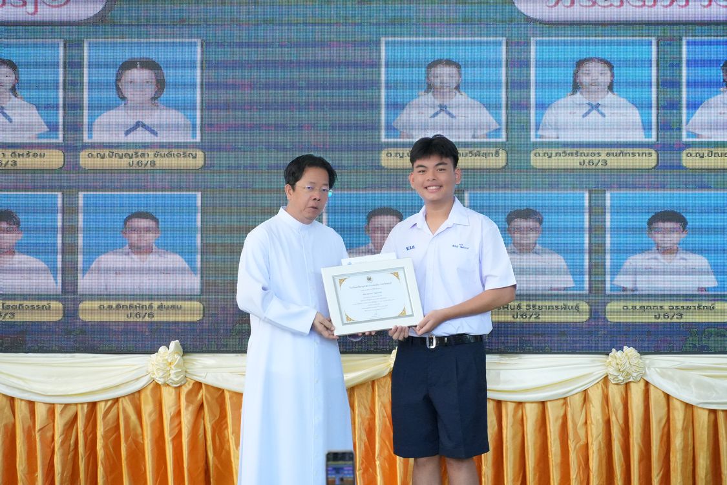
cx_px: 364
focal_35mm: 182
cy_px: 242
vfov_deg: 7.6
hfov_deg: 11.3
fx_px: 3665
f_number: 5.6
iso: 6400
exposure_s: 1/640
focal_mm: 121
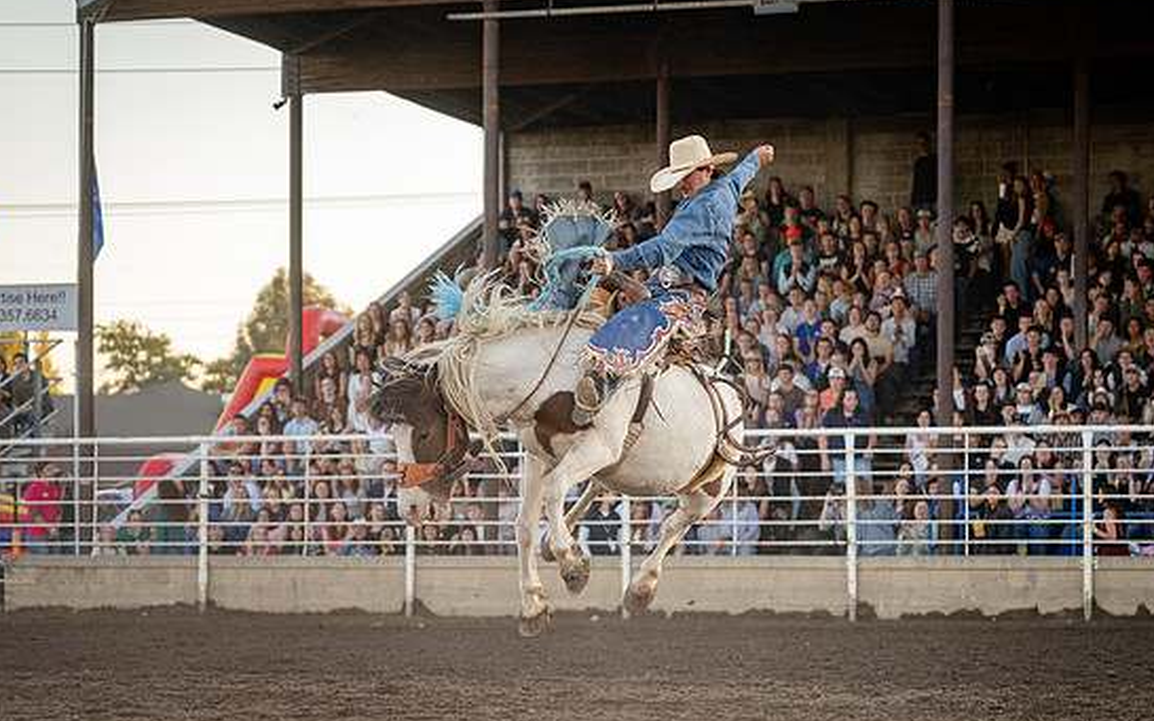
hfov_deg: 15.1
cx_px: 467
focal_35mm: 138
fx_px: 4339
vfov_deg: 9.5
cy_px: 592
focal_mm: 70
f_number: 2.8
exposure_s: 1/500
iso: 400
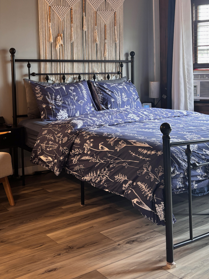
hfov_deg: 32.1
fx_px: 362
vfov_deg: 41.7
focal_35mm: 45
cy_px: 102
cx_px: 87
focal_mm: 5.96
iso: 125
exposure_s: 1/60
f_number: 1.6
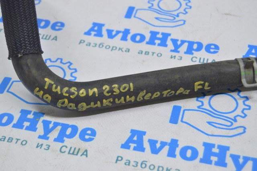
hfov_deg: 28.1
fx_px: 513
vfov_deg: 18.9
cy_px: 86
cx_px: 128
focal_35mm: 72
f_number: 5.6
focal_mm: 48
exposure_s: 1/20
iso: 400
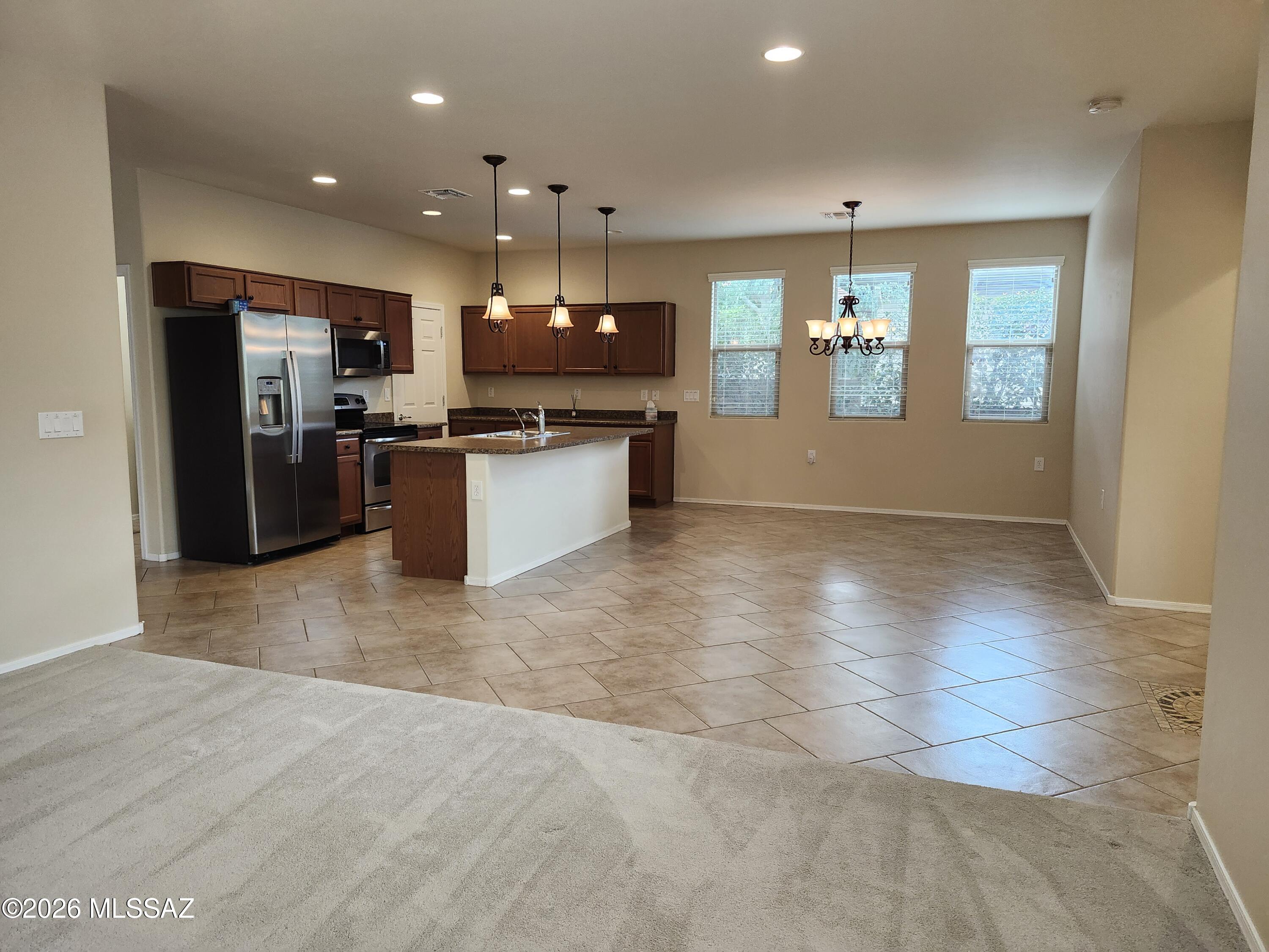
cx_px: 634
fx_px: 843
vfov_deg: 58.9
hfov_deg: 73.9
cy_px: 476
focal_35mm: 23
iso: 320
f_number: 1.8
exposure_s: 1/120
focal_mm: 5.54
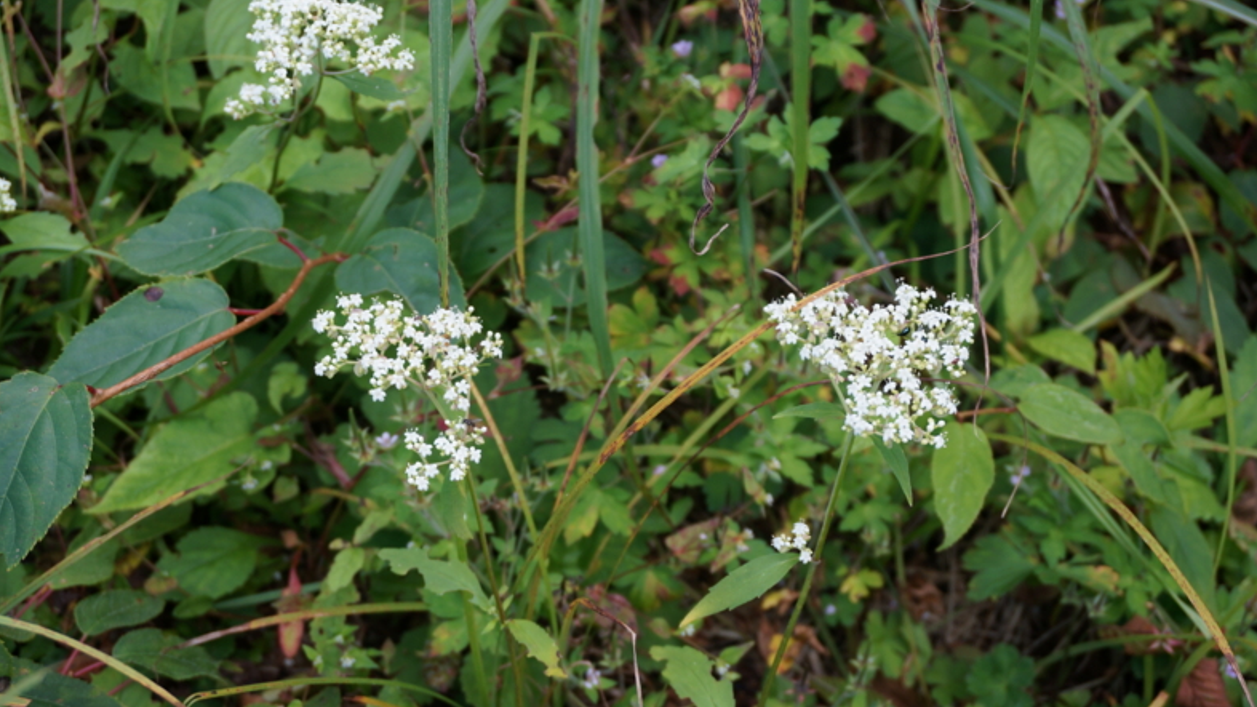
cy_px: 326
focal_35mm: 50
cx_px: 624
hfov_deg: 41.7
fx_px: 1651
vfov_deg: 24.2
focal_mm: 31
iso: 250
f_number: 5
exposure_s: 1/160
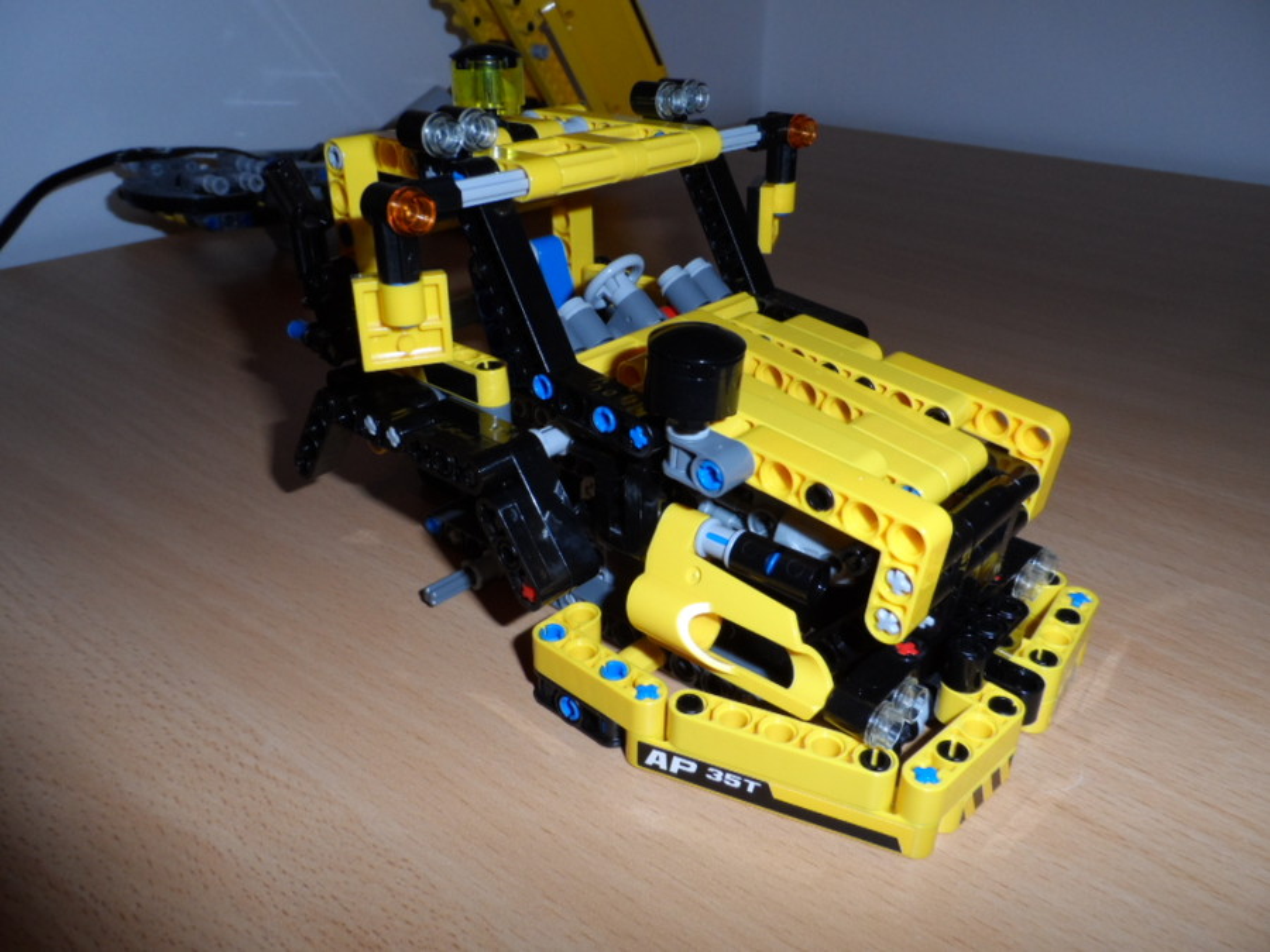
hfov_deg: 67.3
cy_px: 476
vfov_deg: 53.1
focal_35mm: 26
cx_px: 635
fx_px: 954
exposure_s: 1/30
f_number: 3.2
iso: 100
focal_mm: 4.3
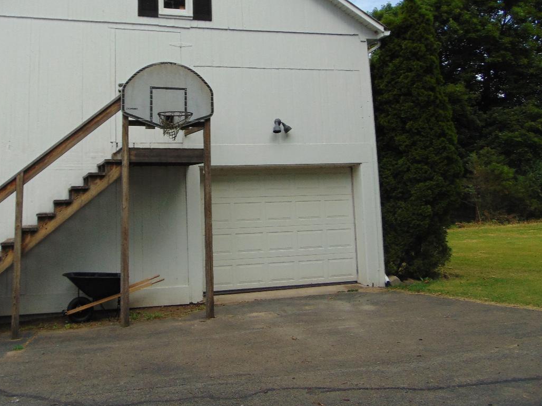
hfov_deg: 52.1
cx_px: 203
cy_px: 132
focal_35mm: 35
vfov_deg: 40.1
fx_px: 548
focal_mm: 4.5
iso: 80
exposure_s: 1/800
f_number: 3
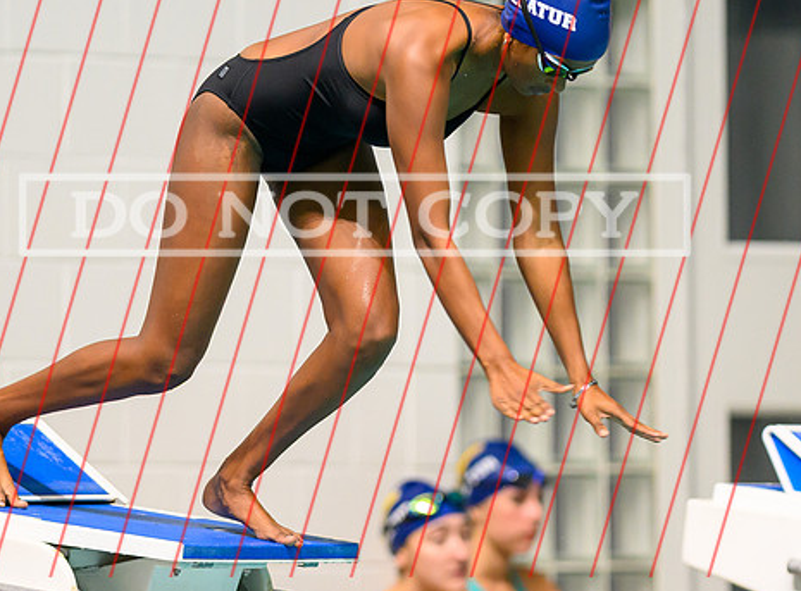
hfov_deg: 3.2
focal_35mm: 620
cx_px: 379
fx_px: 14262
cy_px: 264
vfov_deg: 2.4
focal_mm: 300
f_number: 2.8
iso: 2500
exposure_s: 1/800
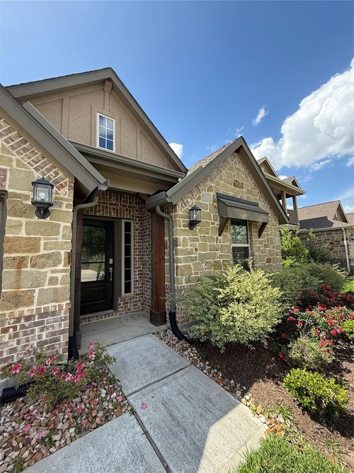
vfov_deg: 102.1
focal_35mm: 14
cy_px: 236
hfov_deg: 85.7
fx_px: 191
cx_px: 177
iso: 64
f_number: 2.2
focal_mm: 2.22
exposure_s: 1/734
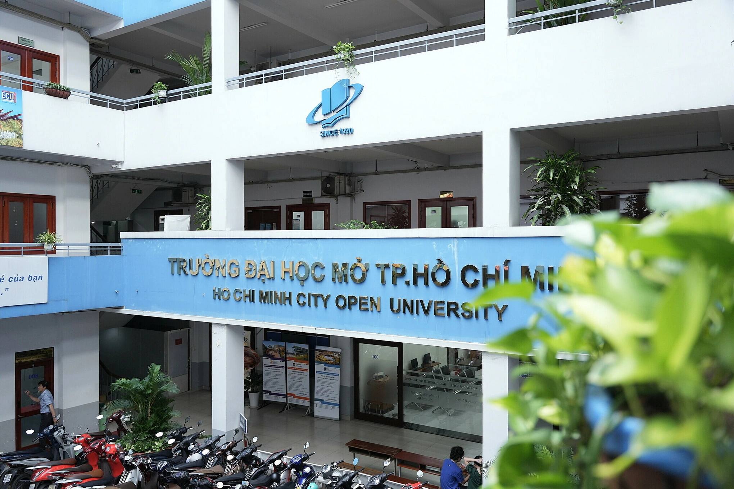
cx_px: 367
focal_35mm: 30
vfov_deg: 44.3
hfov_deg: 62.8
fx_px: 601
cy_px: 244
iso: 800
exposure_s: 1/400
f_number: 2.8
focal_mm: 29.5
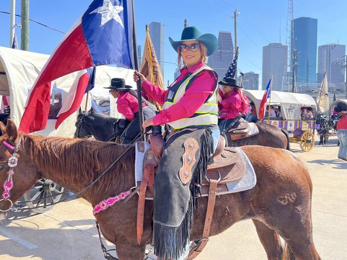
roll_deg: -0.9
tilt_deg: -1.3
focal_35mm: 30
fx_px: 301
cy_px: 116
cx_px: 167
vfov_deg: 46.7
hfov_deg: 60.0
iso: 50
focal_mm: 5.7
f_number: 1.5
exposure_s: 1/991
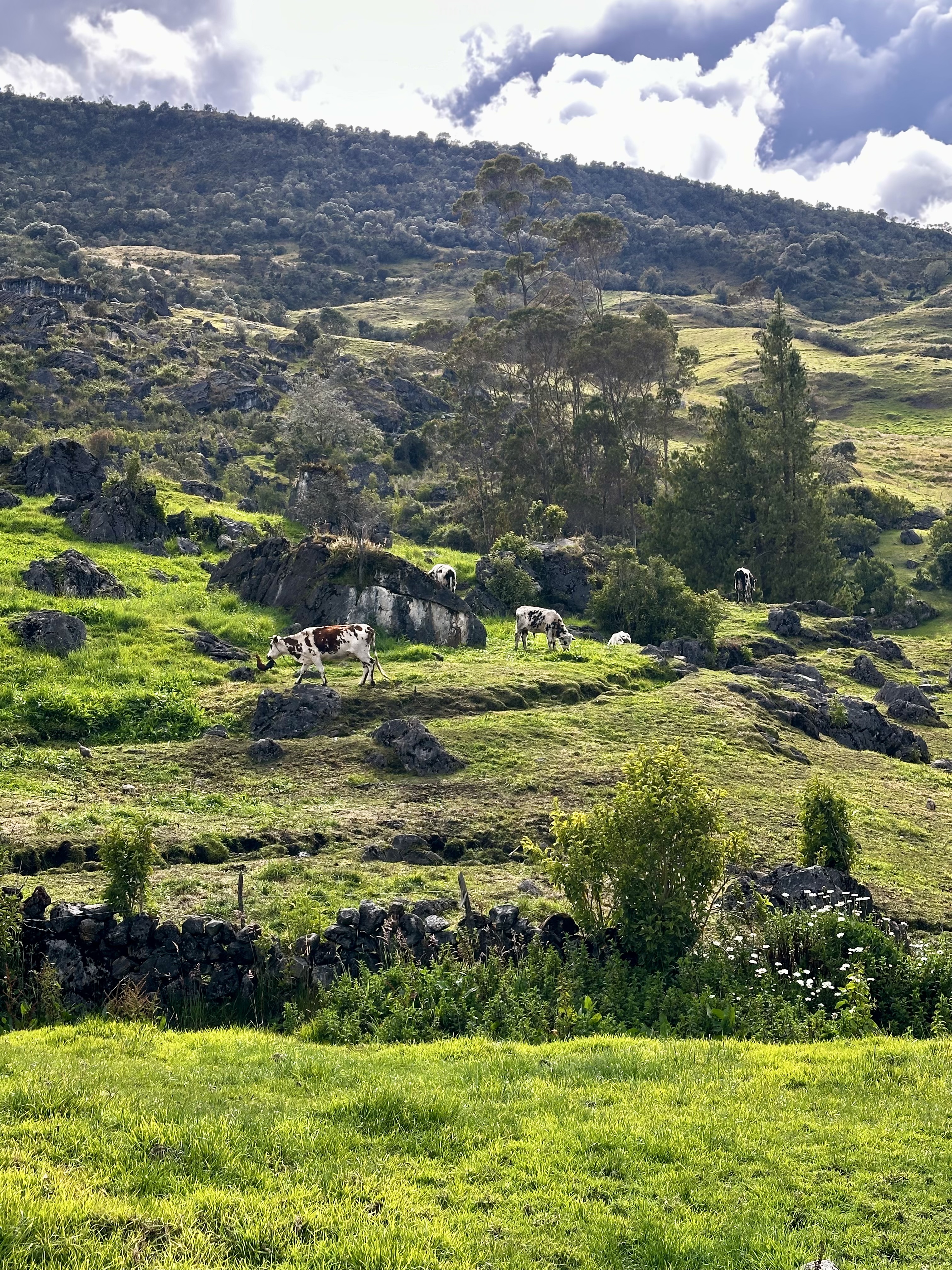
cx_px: 476
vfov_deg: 39.7
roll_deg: +2.2
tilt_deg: -3.1
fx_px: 1760
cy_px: 635
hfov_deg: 30.3
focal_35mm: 48
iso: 64
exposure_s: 1/496
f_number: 1.78
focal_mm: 6.86
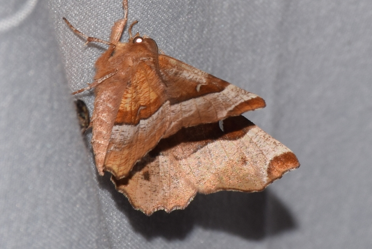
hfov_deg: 9.8
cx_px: 186
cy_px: 124
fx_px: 2172
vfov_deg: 6.6
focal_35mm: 210
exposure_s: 1/160
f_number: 13
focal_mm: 140
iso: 100
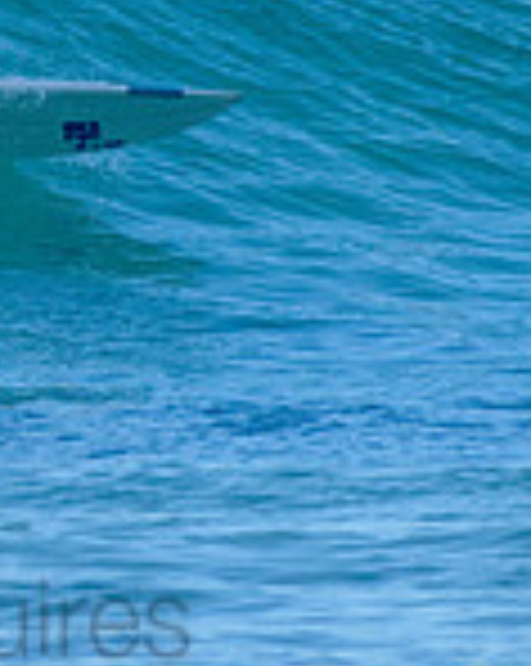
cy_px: -128
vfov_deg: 1.1
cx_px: -158
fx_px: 36299
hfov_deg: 0.8
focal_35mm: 1844
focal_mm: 500
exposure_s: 1/2000
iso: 450
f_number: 5.6
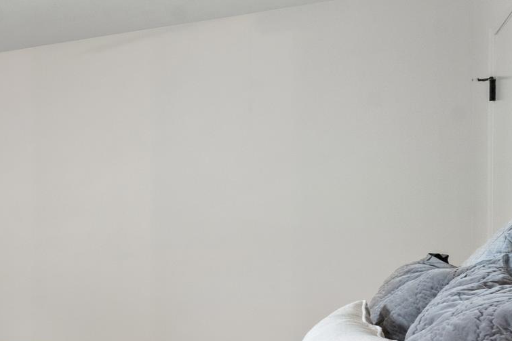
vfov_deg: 25.0
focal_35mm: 53
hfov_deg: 27.3
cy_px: 283
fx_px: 754
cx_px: -239
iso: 800
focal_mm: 16
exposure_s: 1/5
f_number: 9
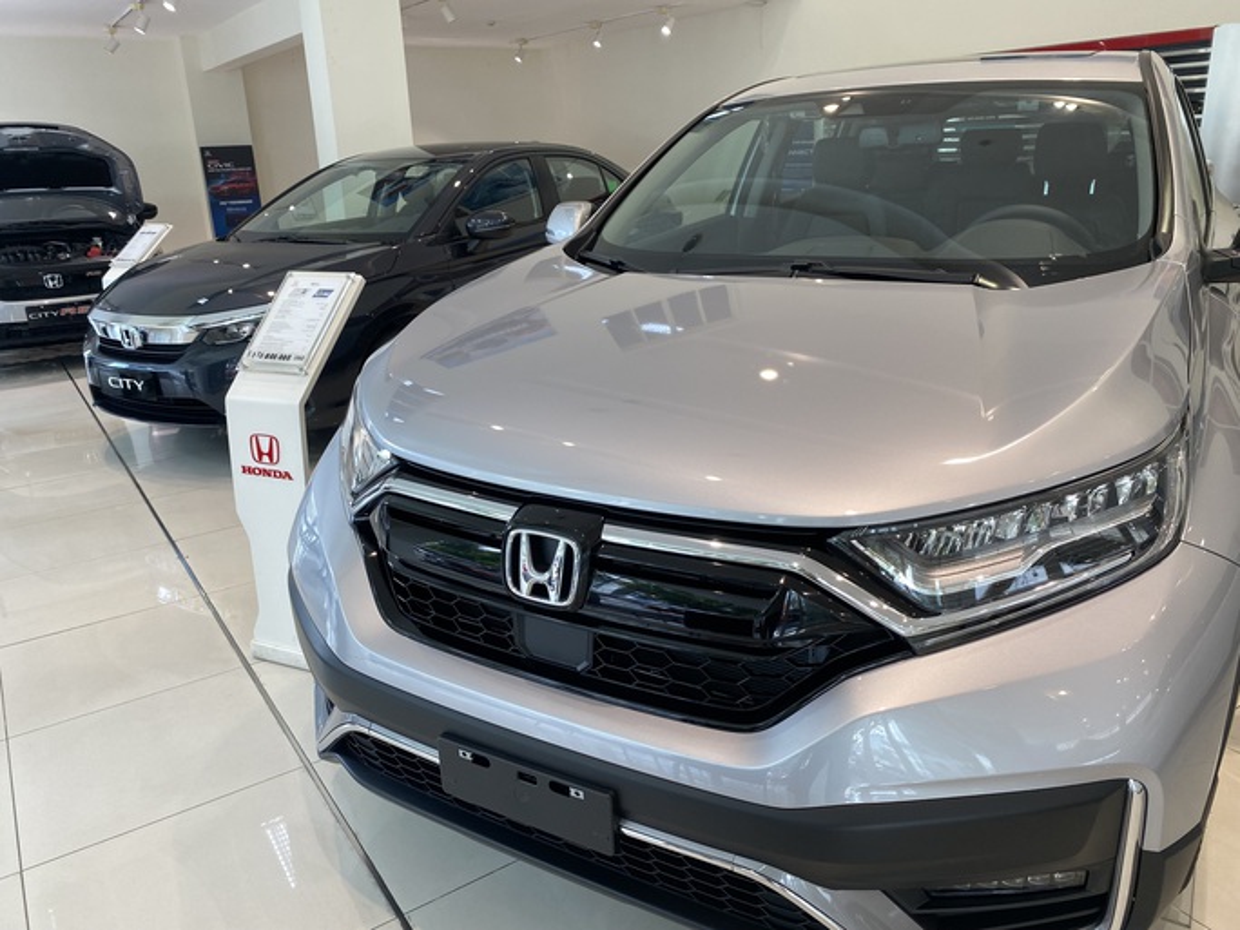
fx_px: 931
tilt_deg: -18.5
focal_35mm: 26
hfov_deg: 67.3
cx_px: 620
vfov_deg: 53.1
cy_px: 465
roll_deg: +2.4
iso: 64
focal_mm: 4.25
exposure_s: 1/100
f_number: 1.8
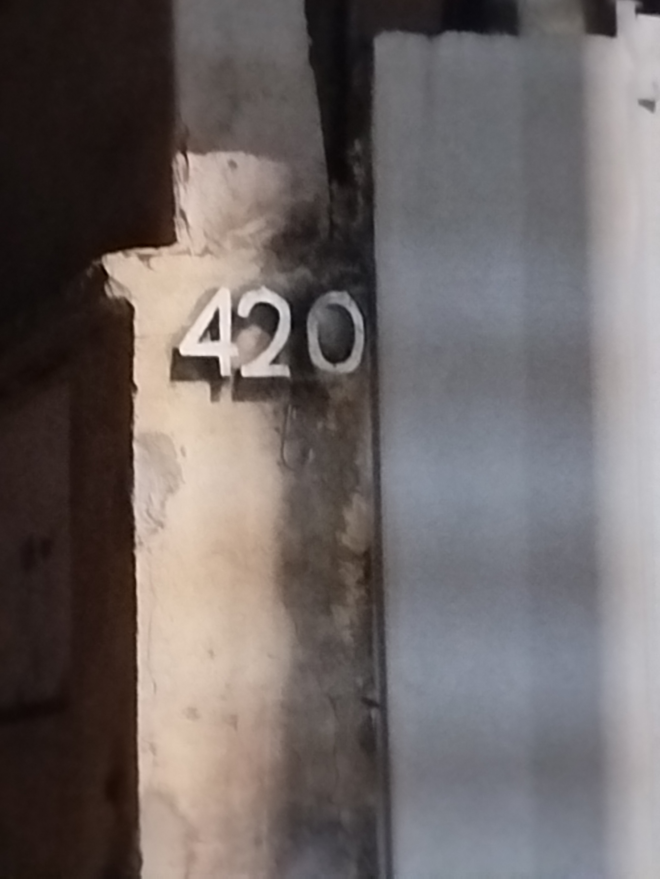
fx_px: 3584
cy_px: 440
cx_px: 330
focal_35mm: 141
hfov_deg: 10.5
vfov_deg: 14.0
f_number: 1.7
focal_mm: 5.31
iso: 1250
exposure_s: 1/17
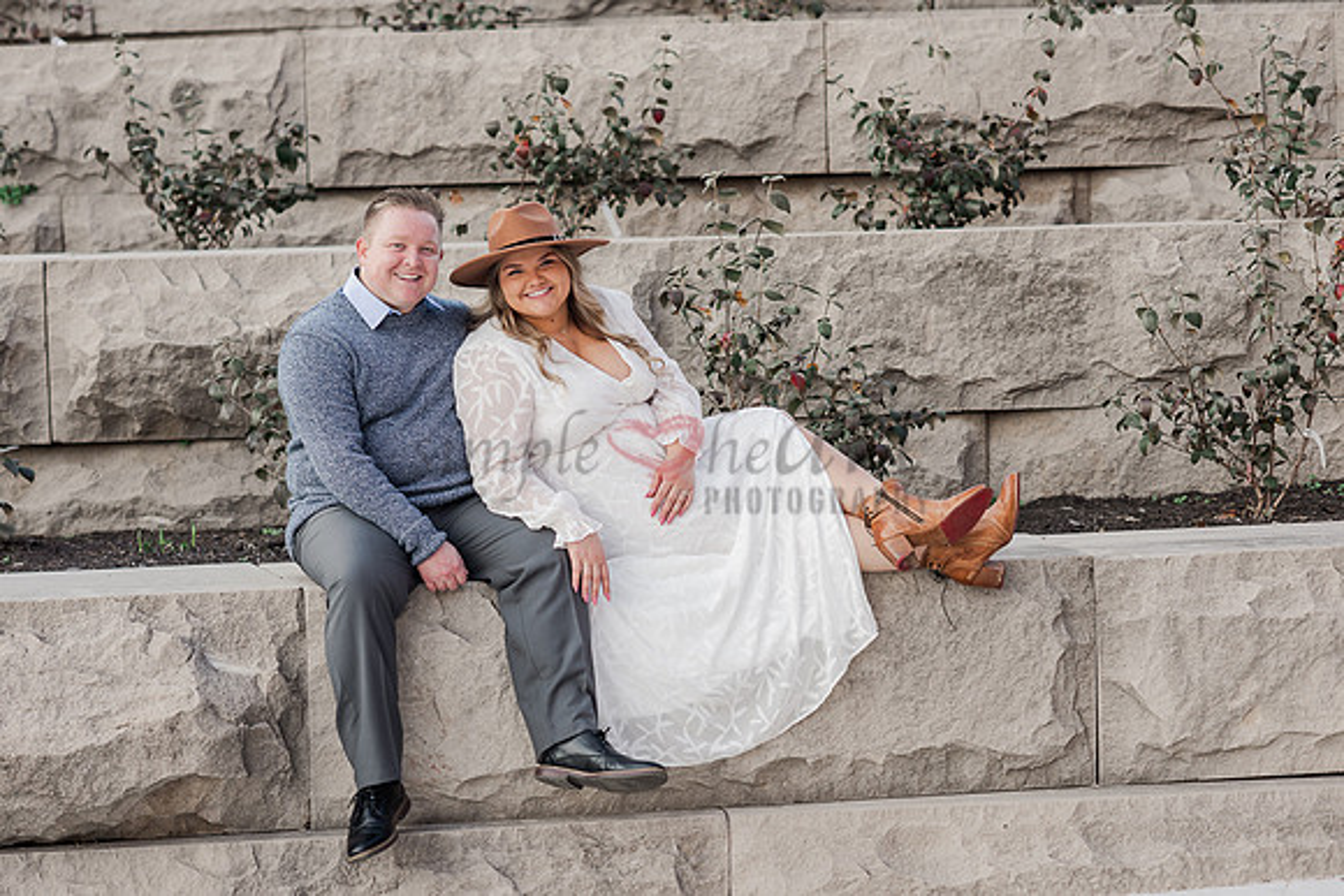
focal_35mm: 85
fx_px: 3174
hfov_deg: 23.9
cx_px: 672
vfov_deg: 16.1
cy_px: 448
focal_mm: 85
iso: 64
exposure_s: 1/125
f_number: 3.5
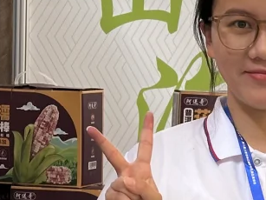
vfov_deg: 6.6
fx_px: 1728
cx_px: 386
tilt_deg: -2.8
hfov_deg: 8.6
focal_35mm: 225
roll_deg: -1.1
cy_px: 193
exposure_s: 1/192
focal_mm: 6.86
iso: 50
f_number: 1.78
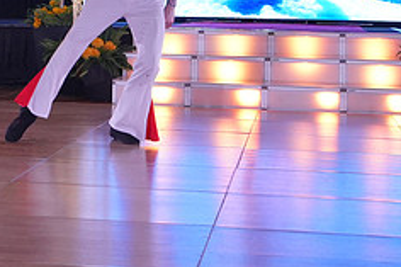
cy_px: -55
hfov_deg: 15.6
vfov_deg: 10.5
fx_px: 1425
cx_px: -42
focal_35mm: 128
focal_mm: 35
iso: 1600
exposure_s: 1/400
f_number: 4
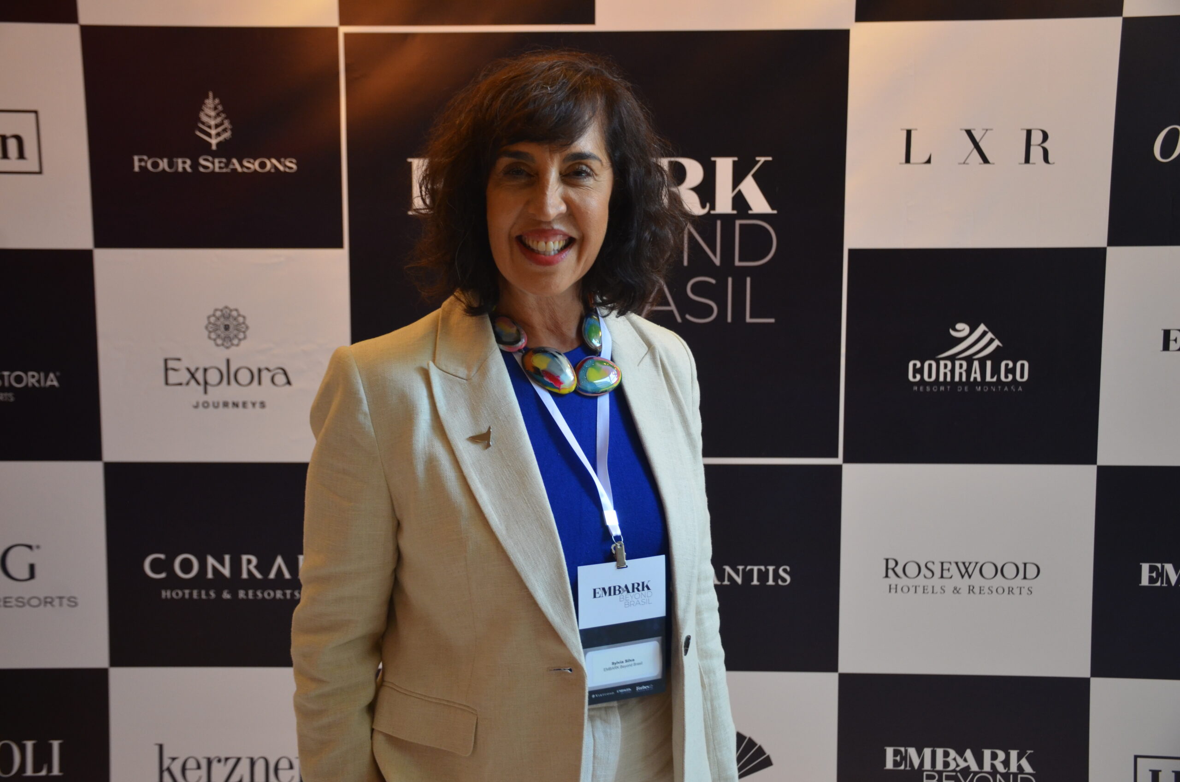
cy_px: 391
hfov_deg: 48.0
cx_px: 590
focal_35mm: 40
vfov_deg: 32.9
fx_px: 1325
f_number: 4
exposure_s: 1/60
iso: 720
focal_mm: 27
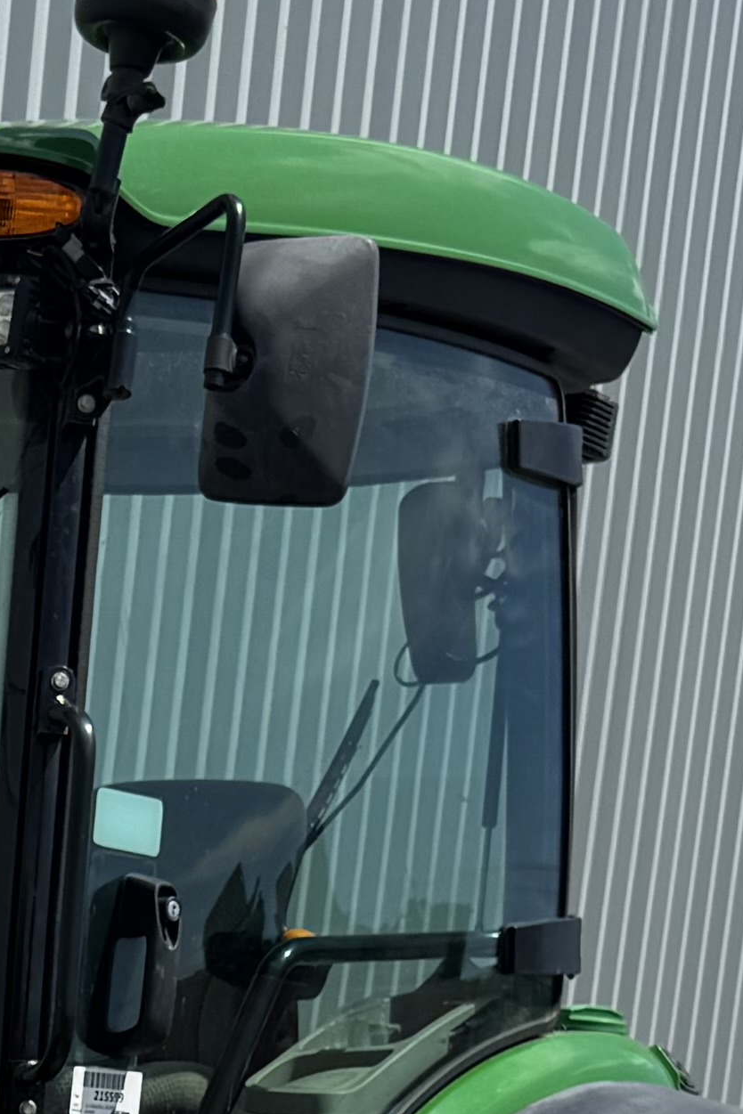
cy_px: 1620
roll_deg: -3.2
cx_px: -487
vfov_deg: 16.5
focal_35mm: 114
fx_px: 3529
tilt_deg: -10.1
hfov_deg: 11.4
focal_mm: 6.76
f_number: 1.78
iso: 80
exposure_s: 1/4950
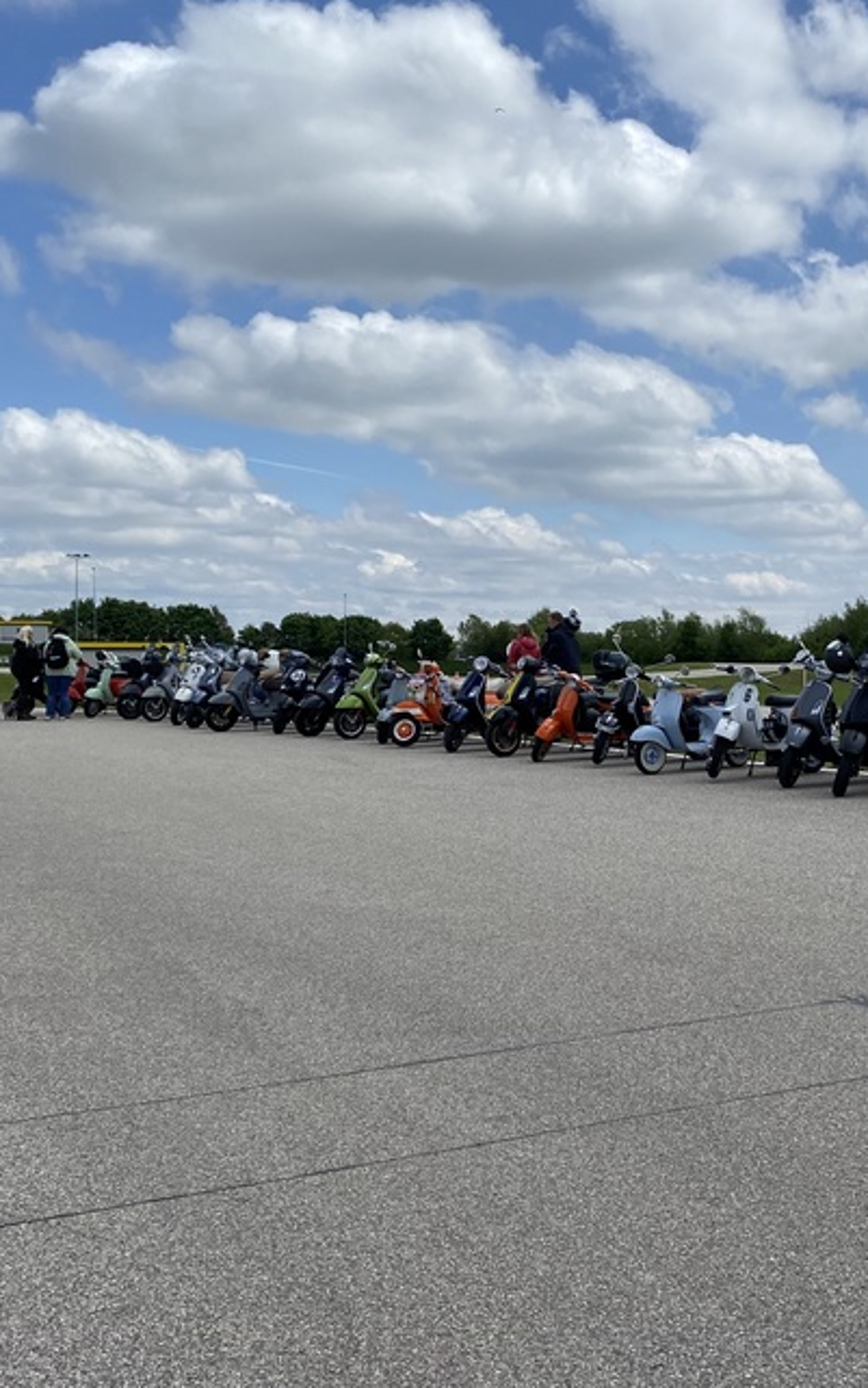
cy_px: 747
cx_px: 703
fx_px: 1664
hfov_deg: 28.6
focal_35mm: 44
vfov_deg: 45.2
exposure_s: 1/5747
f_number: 1.8
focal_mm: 4.25
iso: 32
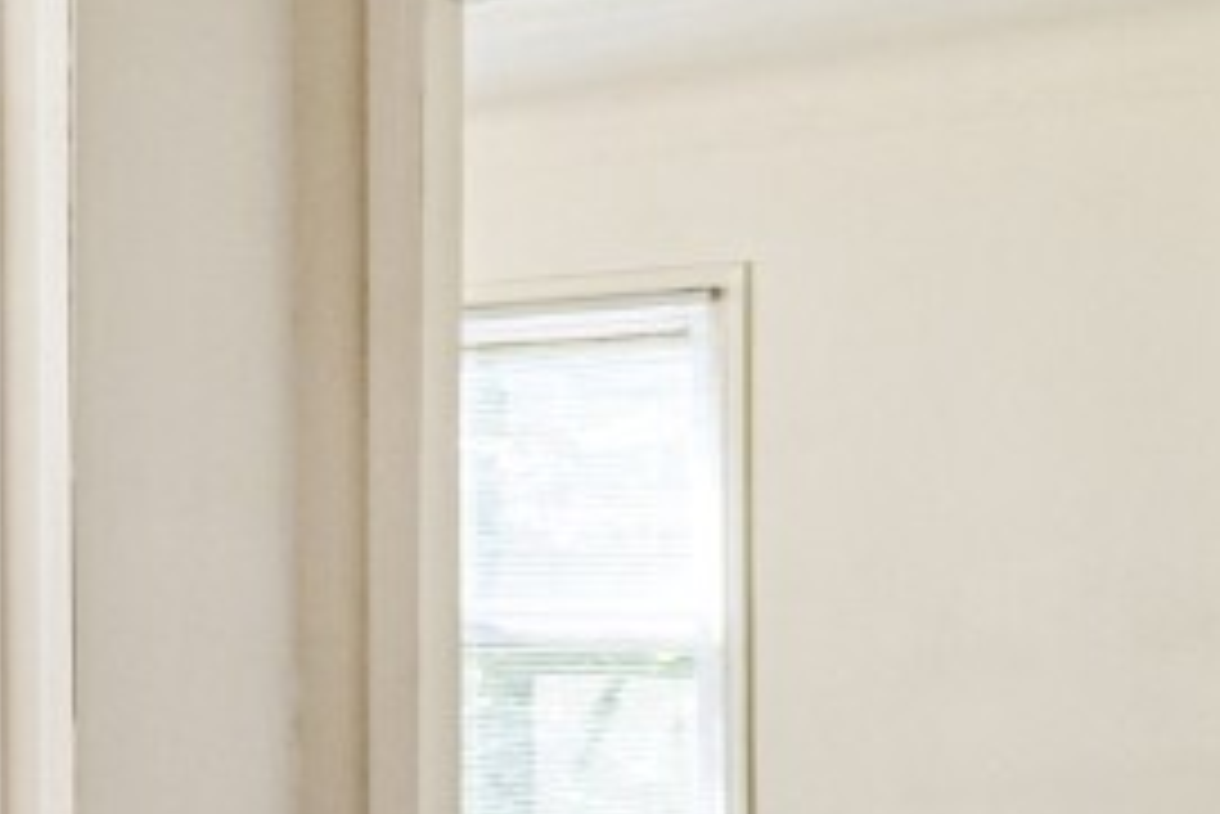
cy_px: 598
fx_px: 2306
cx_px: -999
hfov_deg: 20.5
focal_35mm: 68
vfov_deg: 19.9
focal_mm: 16
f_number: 9
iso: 400
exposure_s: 1/13
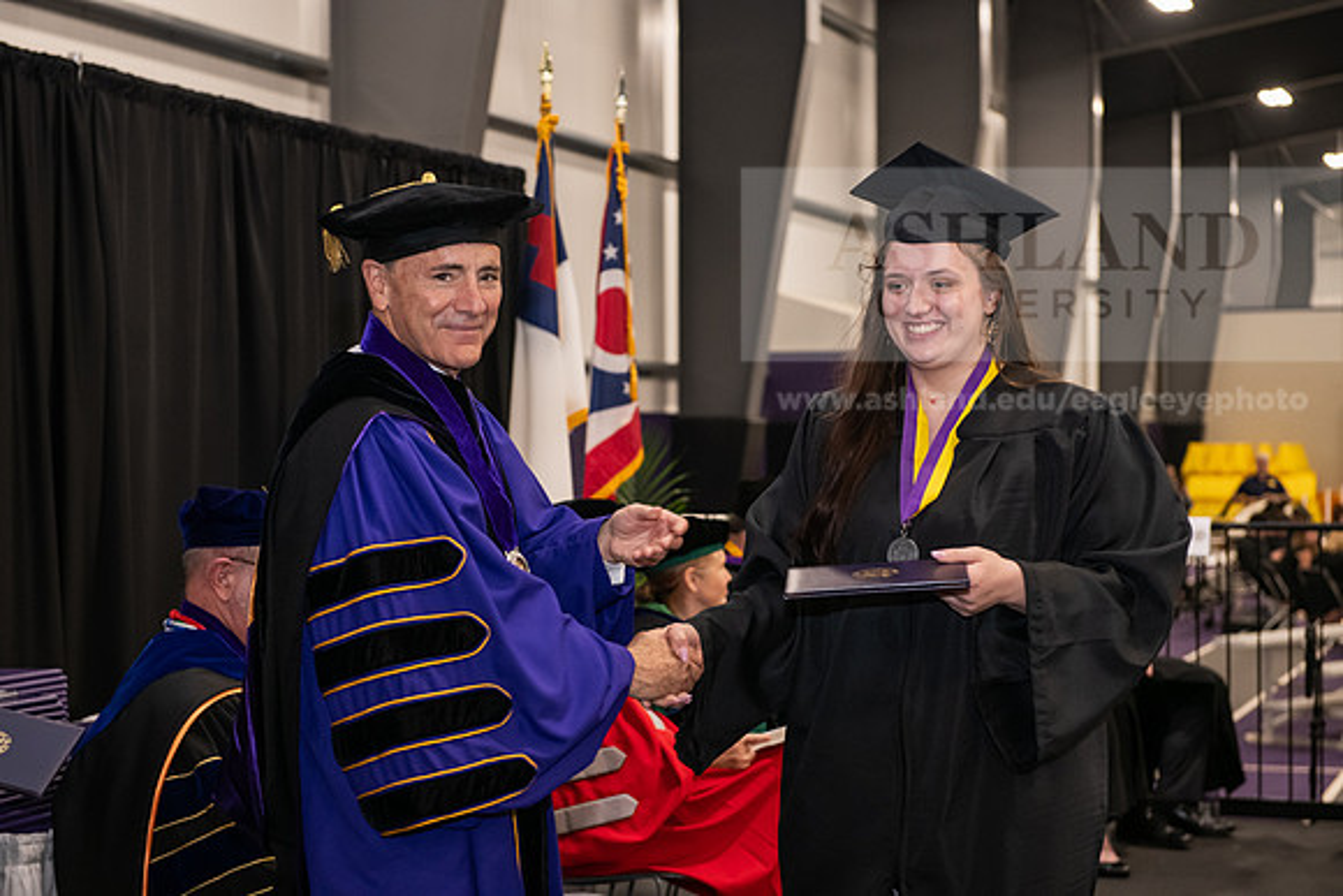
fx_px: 2612
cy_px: 448
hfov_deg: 28.8
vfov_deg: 19.5
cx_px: 672
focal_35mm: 70
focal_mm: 70
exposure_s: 1/125
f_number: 5
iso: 2000
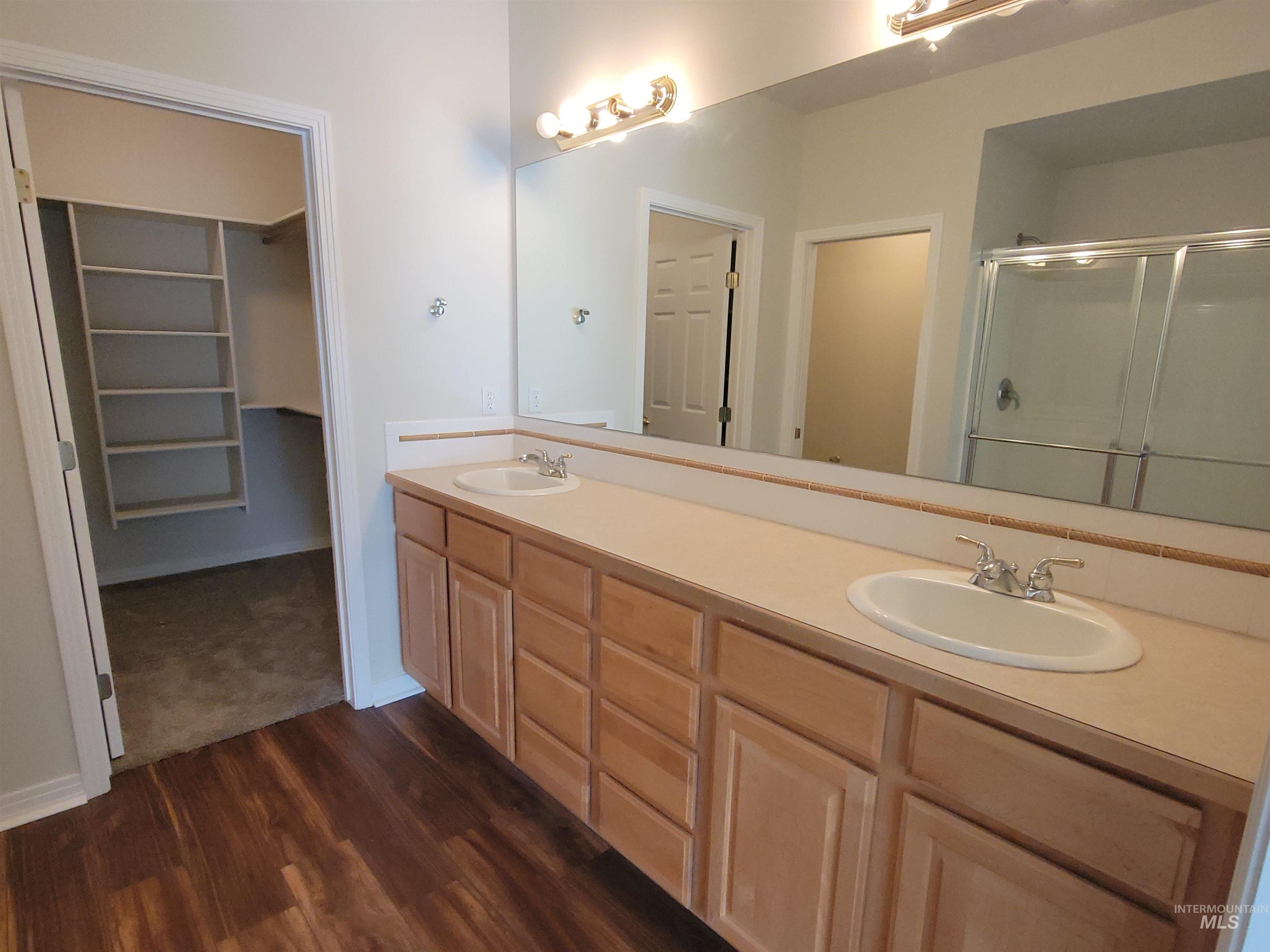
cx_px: 635
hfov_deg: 106.2
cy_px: 476
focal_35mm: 13
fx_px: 477
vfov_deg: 89.9
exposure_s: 1/60
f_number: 2.2
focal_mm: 2.2
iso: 250
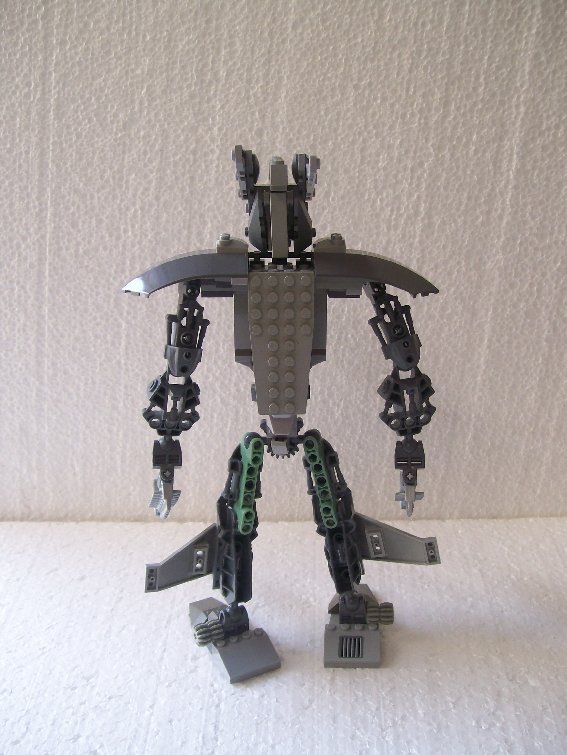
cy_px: 378
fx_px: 786
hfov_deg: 39.7
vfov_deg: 51.4
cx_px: 284
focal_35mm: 36
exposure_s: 1/72.7
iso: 80
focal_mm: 6
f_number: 2.7
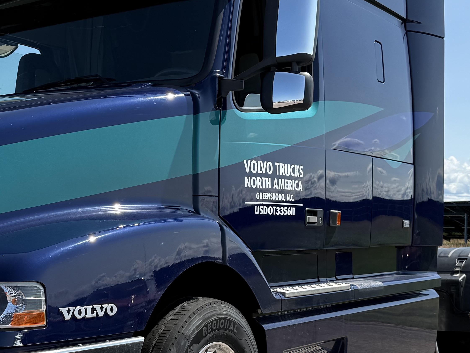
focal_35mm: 61
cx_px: 132
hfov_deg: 31.3
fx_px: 828
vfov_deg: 23.9
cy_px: 237
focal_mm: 6.76
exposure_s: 1/3953
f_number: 1.78
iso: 80
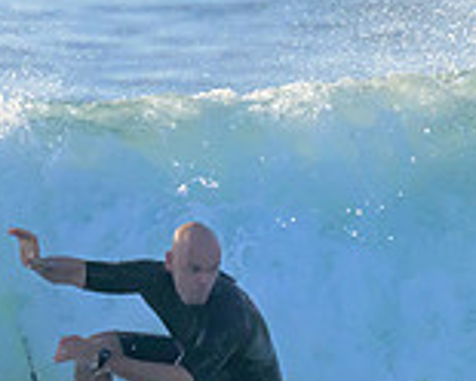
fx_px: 53984
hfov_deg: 0.5
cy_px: 266
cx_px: 221
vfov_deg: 0.4
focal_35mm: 3832
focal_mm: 800
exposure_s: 1/1600
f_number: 11
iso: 1100
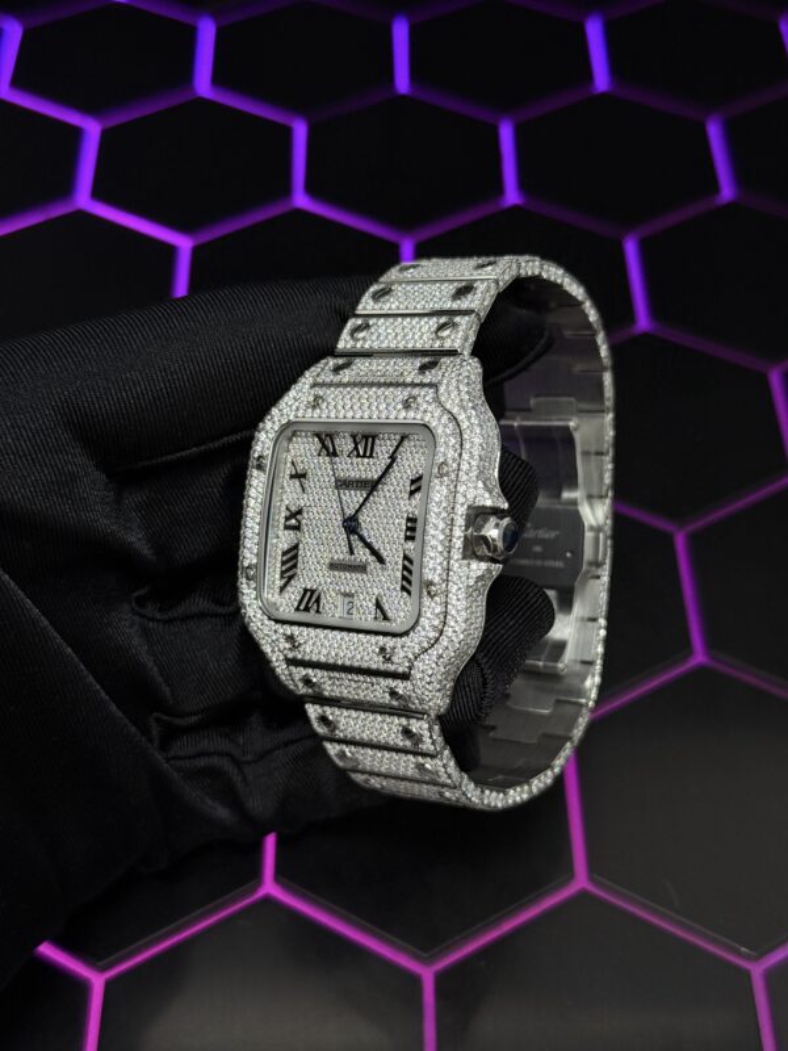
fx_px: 1457
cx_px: 394
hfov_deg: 30.3
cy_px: 526
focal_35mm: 48
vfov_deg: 39.7
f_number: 1.78
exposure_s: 1/60
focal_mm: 6.76
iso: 100
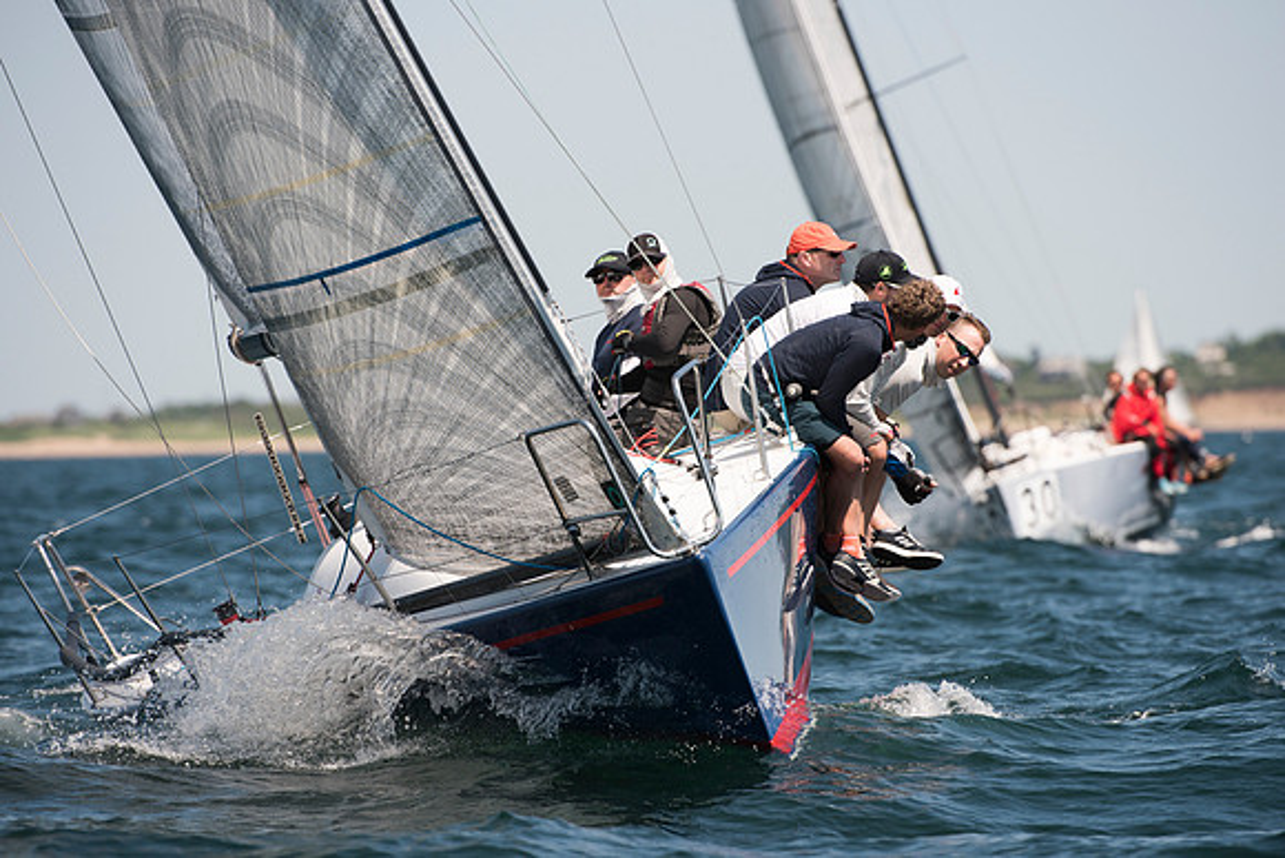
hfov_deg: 5.2
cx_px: 642
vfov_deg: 3.4
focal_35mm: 400
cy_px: 429
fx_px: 14280
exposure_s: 1/1600
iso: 320
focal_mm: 400
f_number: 6.3
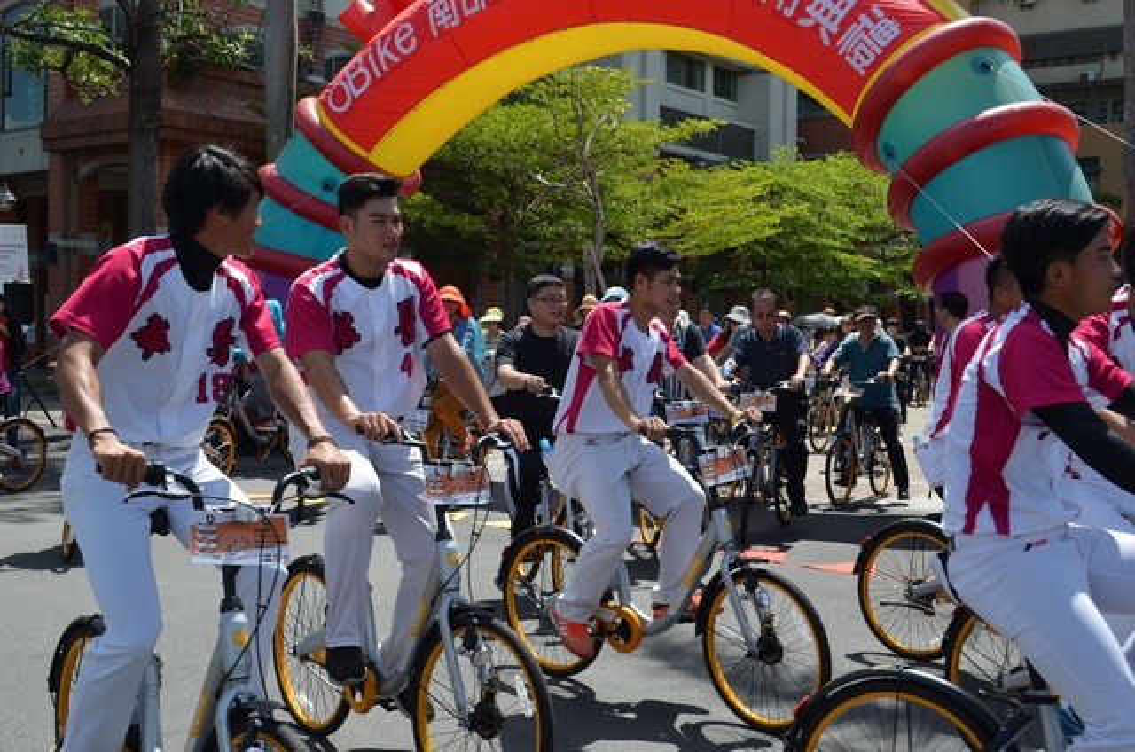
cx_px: 568
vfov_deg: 30.7
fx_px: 1369
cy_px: 376
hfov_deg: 45.0
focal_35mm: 44
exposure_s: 1/250
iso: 160
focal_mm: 29
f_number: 8
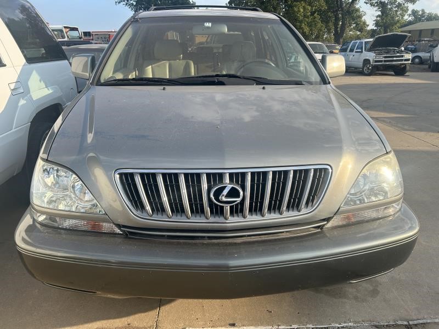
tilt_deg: -19.7
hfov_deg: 67.3
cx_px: 220
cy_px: 164
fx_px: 330
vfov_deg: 53.1
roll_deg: -0.3
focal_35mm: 26
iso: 50
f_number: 1.5
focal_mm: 5.7
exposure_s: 1/1751
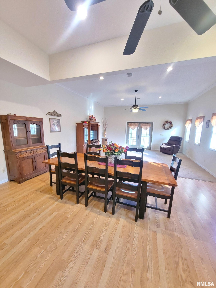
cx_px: 108
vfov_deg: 106.2
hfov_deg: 89.9
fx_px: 108
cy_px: 144
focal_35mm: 13
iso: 800
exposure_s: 1/24
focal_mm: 1.74
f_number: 2.2
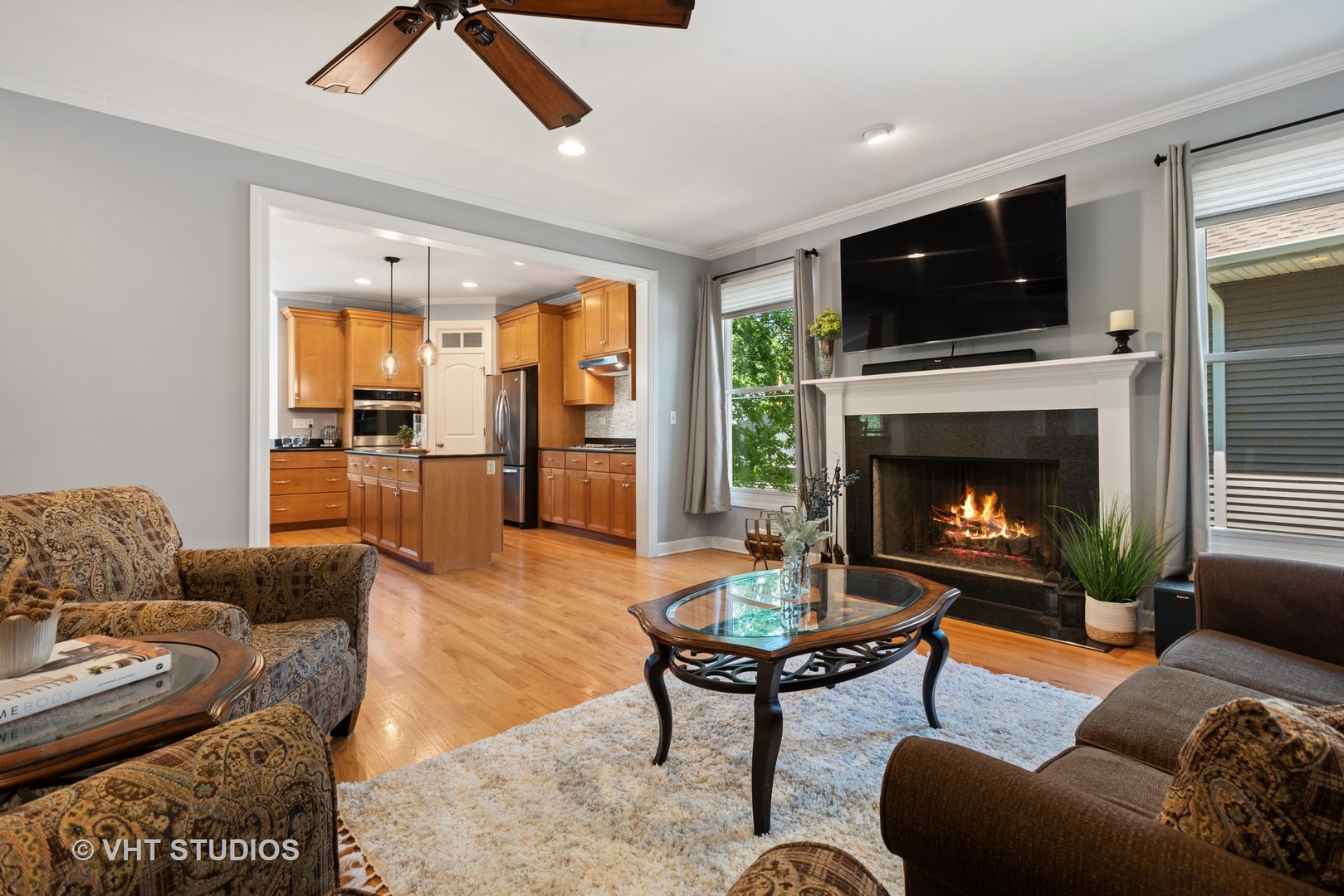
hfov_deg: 93.3
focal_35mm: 17
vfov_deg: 70.5
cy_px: 448
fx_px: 635
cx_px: 672
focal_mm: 17
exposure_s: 1/2.5
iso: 400
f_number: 8
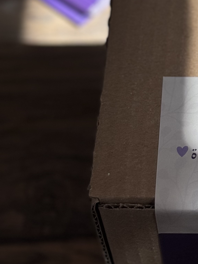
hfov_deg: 11.5
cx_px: 227
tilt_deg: -52.2
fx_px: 969
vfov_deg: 15.4
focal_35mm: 127
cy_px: 46
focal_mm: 6.86
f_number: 1.78
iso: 64
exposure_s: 1/271
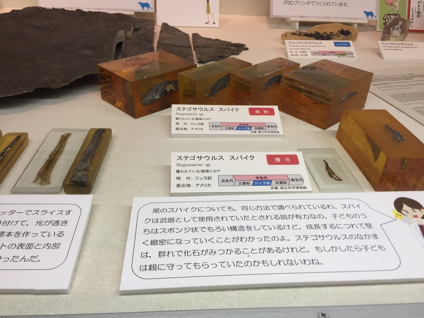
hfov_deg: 61.7
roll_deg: -2.8
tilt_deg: -33.2
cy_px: 159
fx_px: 355
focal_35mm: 29
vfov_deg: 48.2
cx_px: 212
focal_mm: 4.15
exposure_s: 1/50
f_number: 2.2
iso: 40
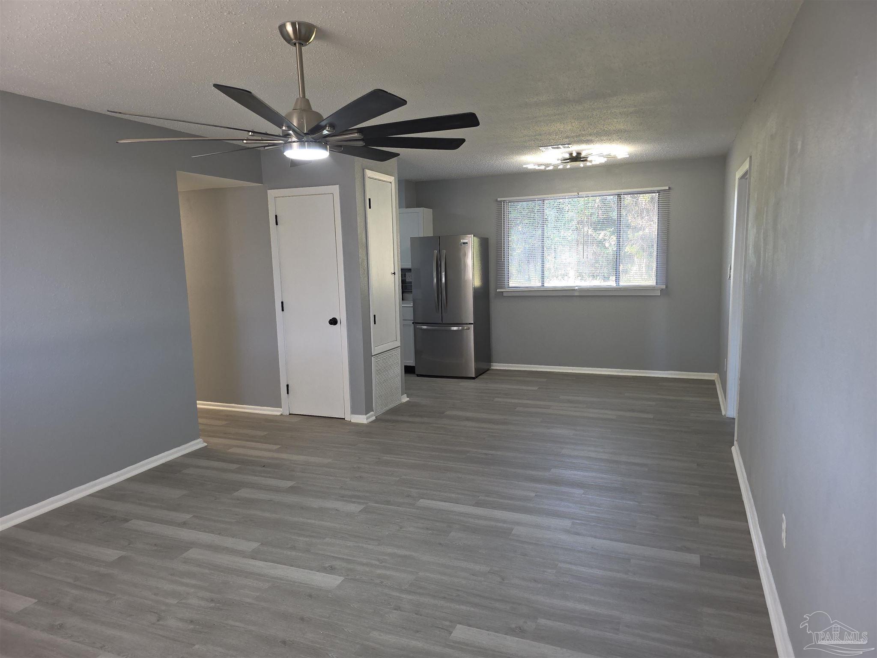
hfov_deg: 73.9
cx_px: 438
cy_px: 329
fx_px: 583
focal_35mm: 23
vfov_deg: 58.9
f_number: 1.7
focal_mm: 6.3
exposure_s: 1/60
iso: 100
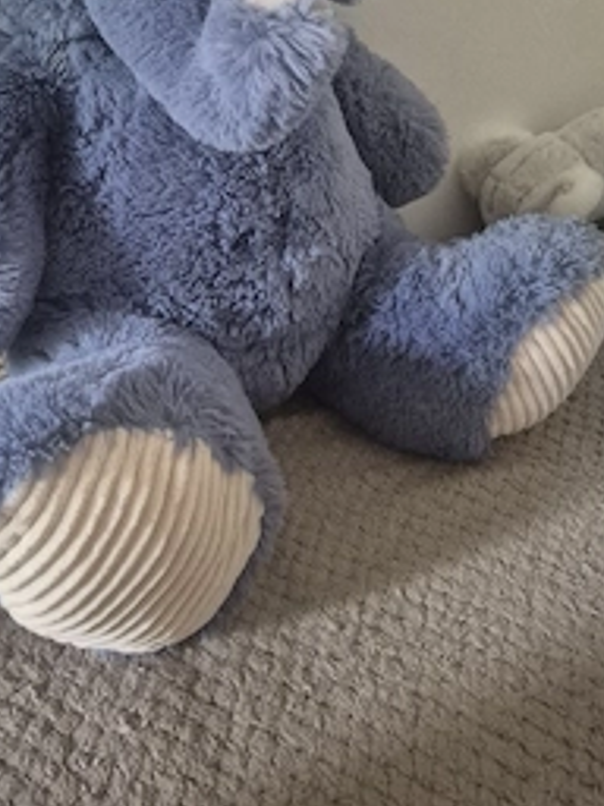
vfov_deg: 49.9
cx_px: 204
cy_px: 233
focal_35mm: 36
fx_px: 838
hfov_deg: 39.2
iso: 2000
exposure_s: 1/50
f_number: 1.8
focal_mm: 5.4
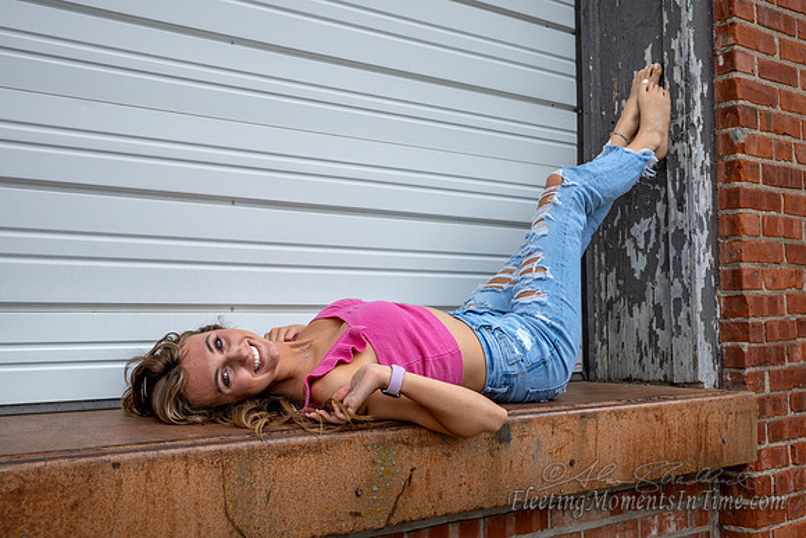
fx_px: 896
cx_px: 403
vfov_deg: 33.4
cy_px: 269
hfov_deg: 48.4
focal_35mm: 40
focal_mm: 40
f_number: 6.3
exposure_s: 1/160
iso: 250
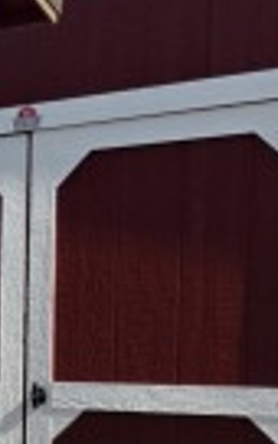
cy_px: 388
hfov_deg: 8.8
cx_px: -631
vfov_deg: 17.9
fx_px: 1394
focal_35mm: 115
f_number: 1.7
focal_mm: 6.3
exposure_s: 1/6150
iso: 80
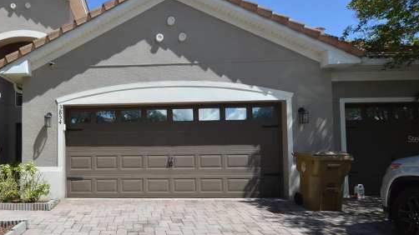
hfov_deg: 69.8
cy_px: 139
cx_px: 111
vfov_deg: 45.7
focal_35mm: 25
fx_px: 278
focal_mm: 10
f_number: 8
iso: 100
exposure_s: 1/250
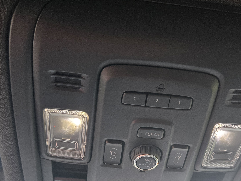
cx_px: 144
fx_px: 292
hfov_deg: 44.6
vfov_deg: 32.8
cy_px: 160
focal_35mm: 42
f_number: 1.8
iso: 200
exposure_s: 1/180
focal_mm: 5.4
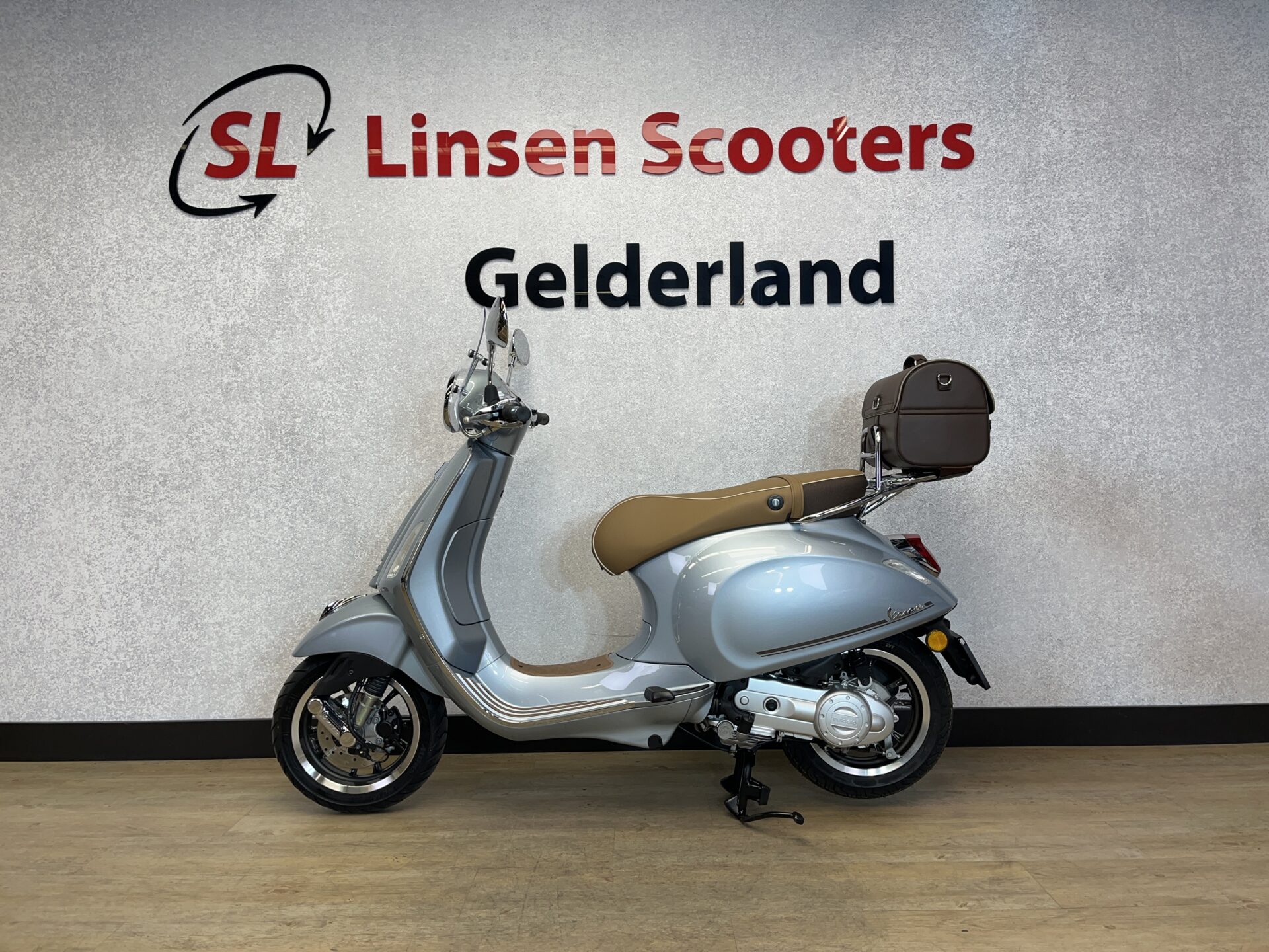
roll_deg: +1.0
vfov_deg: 53.1
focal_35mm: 26
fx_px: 953
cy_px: 476
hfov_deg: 67.3
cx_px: 634
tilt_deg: -0.9
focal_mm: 5.1
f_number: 1.6
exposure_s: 1/127
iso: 32
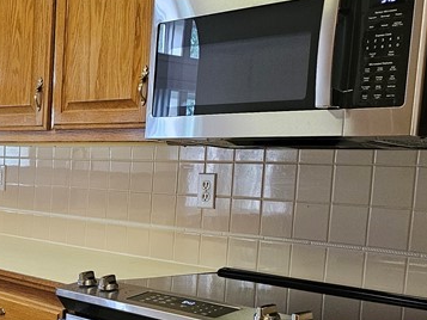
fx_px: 814
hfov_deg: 26.1
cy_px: 275
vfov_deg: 21.9
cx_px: -91
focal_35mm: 66
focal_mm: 6.3
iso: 640
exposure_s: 1/120
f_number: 1.7
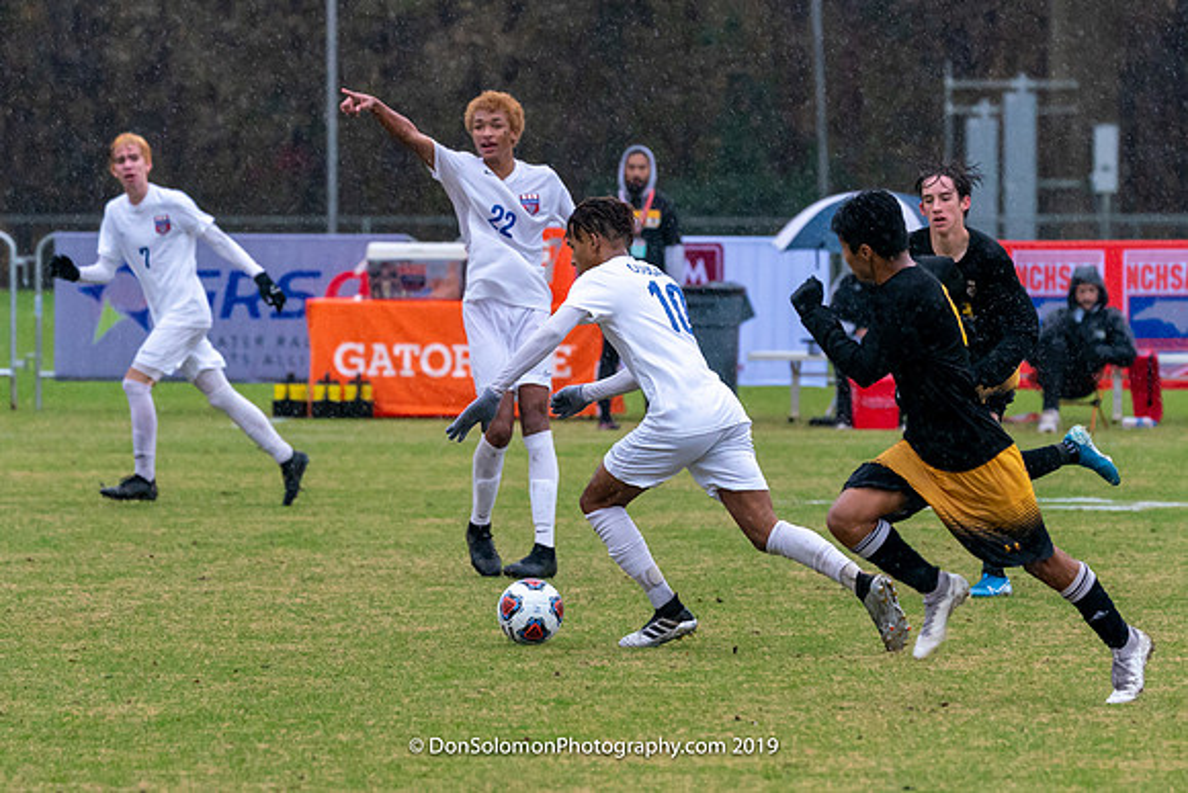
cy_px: 515
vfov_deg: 3.3
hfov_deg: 5.0
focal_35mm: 412
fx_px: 13600
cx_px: 653
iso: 3200
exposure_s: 1/1000
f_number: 5.6
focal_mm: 244
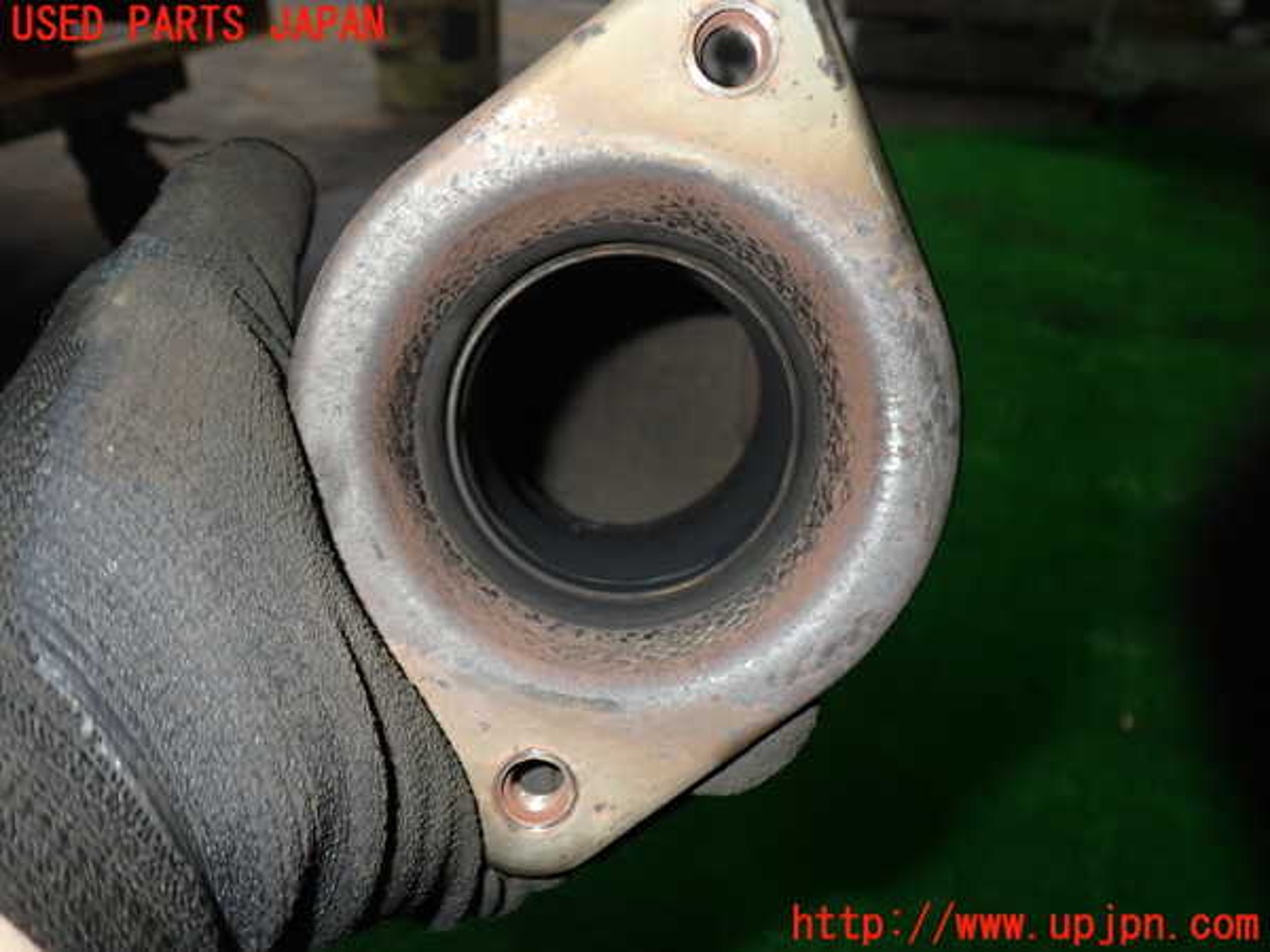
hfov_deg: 60.0
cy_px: 476
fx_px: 1101
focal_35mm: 30
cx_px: 635
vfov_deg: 46.8
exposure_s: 1/30
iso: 320
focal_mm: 5.4
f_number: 6.3
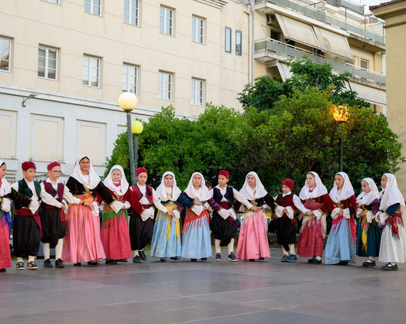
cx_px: 184
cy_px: 163
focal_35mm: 50
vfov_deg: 30.2
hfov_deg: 37.3
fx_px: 601
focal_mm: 44
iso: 1250
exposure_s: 1/320
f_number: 4.5
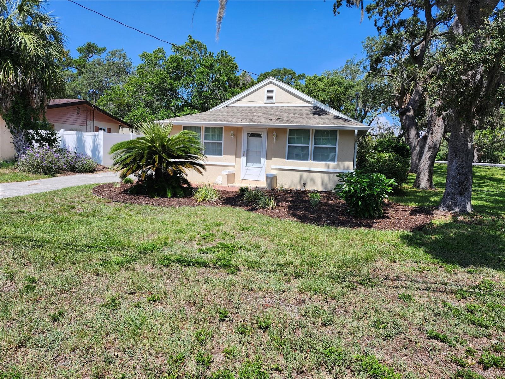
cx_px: 252
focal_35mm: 23
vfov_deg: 58.9
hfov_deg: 73.9
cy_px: 190
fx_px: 336
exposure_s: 1/1105
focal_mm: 5.54
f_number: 1.8
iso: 25
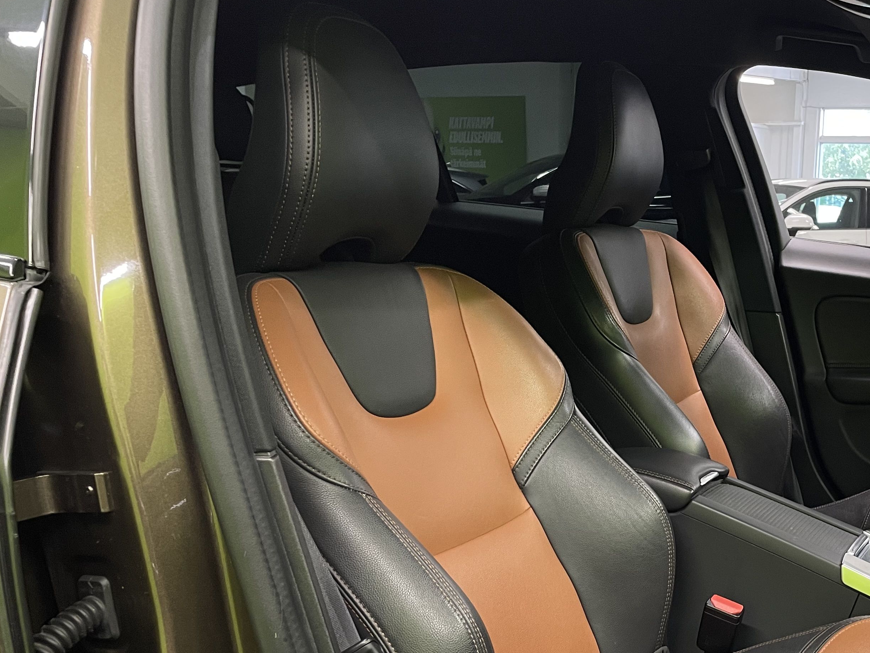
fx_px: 1081
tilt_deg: -15.8
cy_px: 519
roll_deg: -2.3
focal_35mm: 43
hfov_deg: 41.6
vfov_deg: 32.7
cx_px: 718
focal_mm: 4.2
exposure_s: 1/50
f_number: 1.6
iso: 160
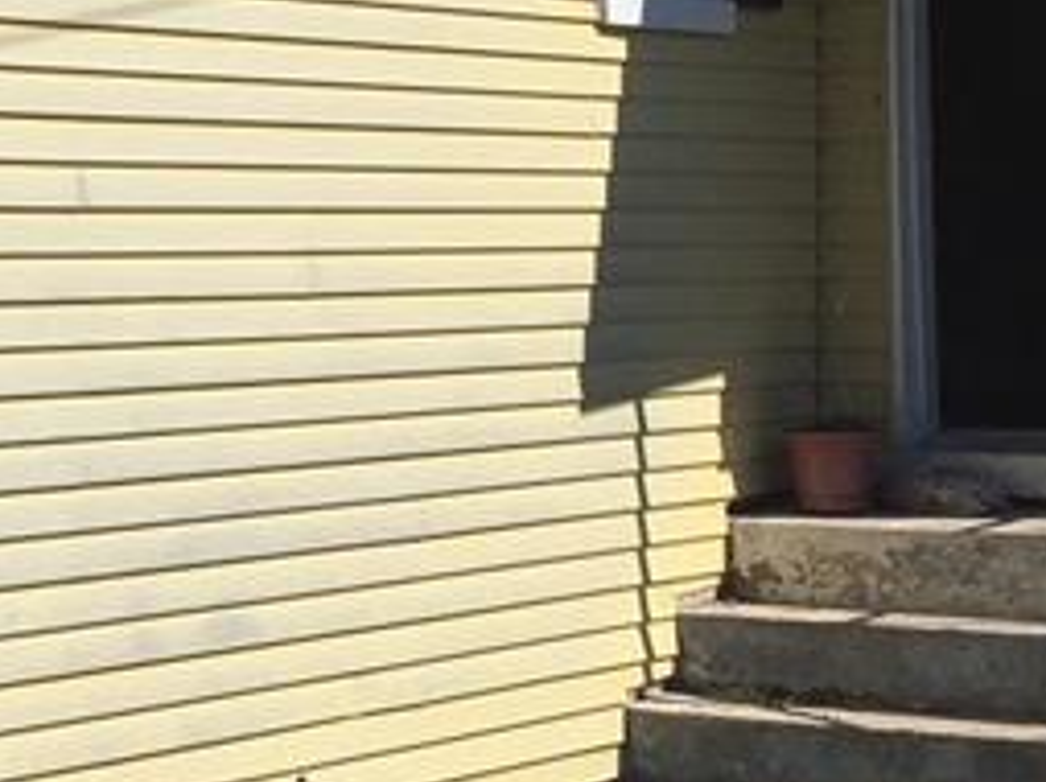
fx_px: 3532
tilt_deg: +4.6
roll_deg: -1.2
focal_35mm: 117
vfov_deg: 12.5
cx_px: -371
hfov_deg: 15.9
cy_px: 62
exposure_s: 1/3300
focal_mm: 4.15
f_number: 2.2
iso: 32
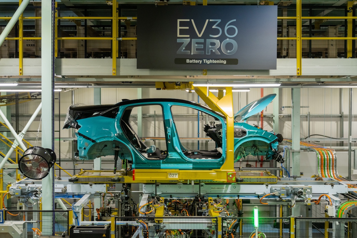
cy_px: 119
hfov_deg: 48.5
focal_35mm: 40
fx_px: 397
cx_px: 178
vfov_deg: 33.4
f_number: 3.2
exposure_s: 1/200
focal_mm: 40
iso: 2000
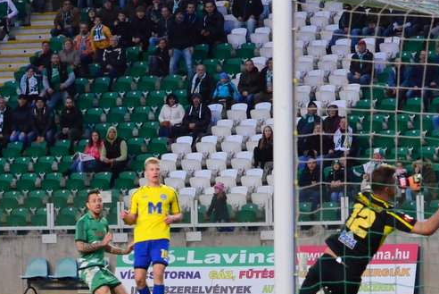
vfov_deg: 7.2
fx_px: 2343
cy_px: 218
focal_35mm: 192
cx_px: 261
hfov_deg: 10.7
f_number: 5.6
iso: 3200
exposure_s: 1/500
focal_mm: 70
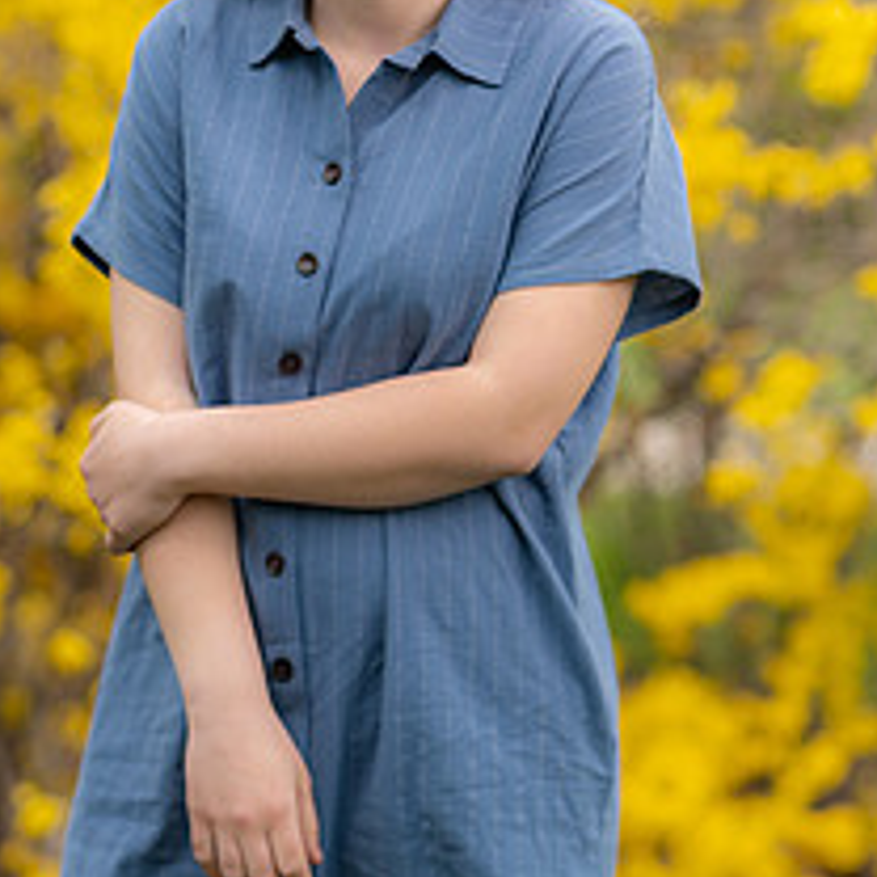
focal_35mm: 156
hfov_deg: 11.2
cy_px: 295
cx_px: 388
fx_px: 4471
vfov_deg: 11.2
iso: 125
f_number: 2
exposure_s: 1/1600
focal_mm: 85
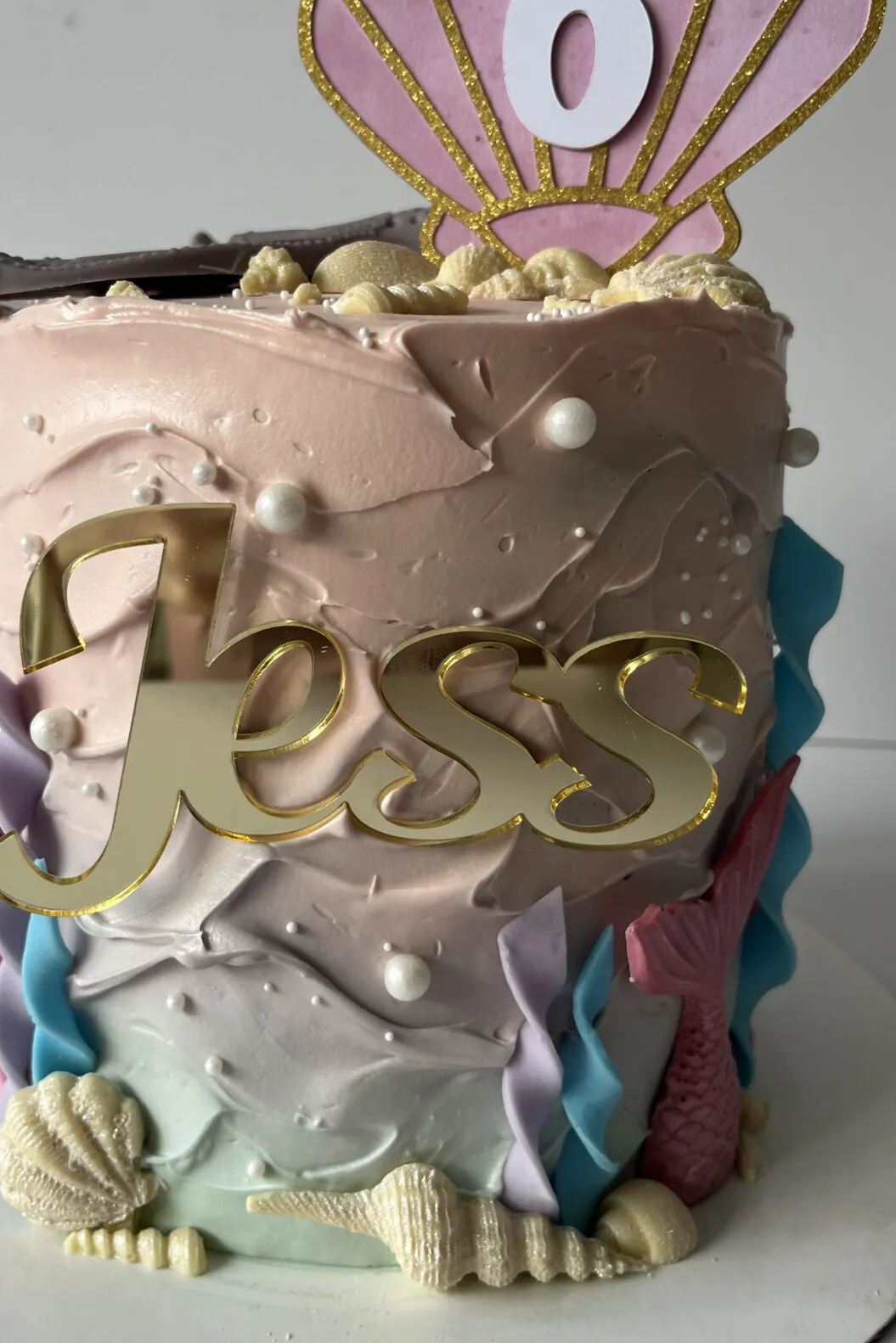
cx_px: 408
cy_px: 624
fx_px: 1306
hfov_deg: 37.8
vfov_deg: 54.4
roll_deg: -0.1
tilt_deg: -14.4
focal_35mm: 35
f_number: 1.6
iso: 40
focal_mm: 5.1
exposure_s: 1/122
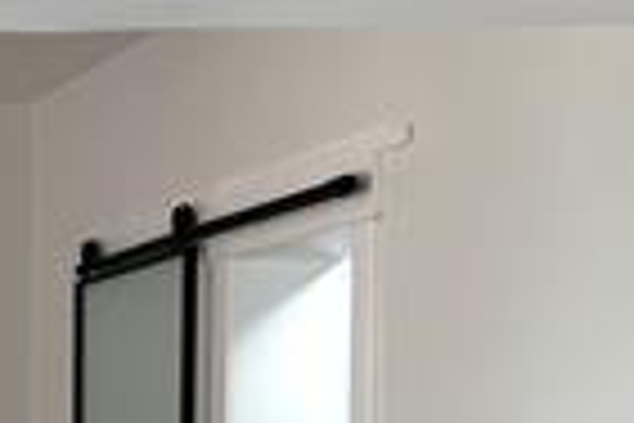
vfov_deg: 10.9
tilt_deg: -2.3
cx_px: -558
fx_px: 2166
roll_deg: -0.1
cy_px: 536
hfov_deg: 14.4
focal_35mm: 123
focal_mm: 5.7
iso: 40
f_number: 1.5
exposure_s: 1/232
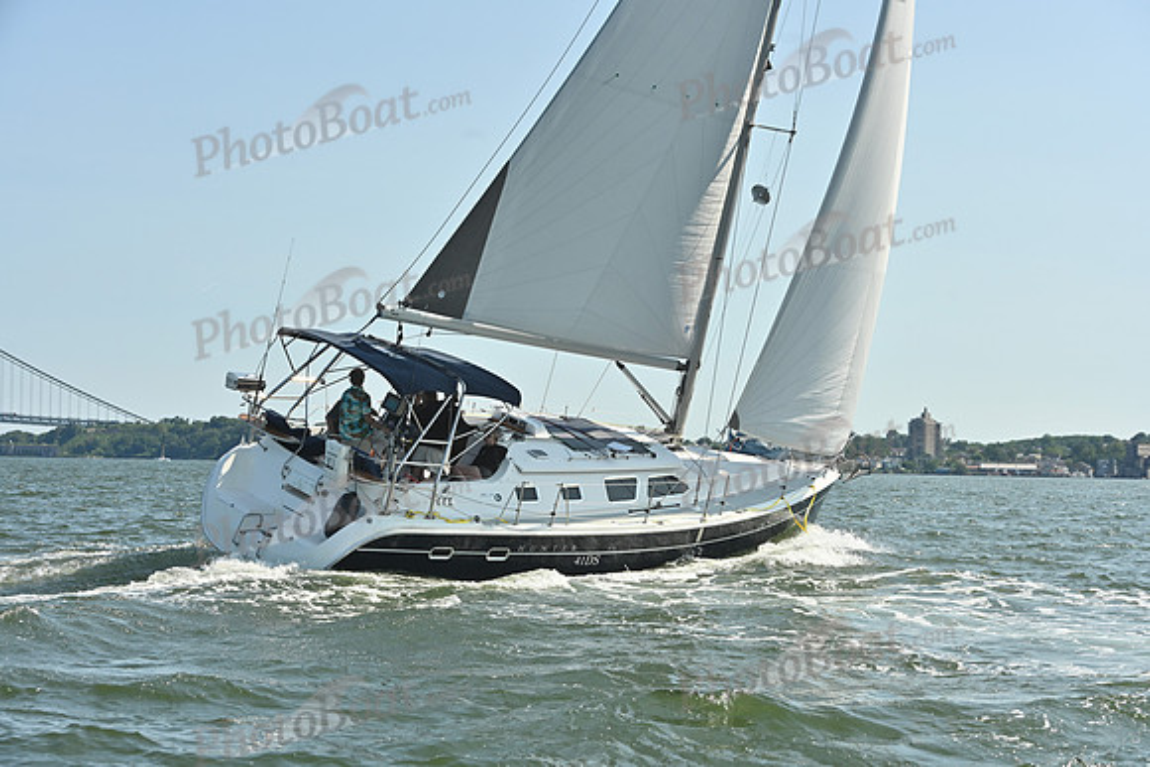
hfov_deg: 28.8
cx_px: 575
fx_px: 2237
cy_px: 384
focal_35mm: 70
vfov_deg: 19.5
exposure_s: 1/1250
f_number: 8
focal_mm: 70
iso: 320
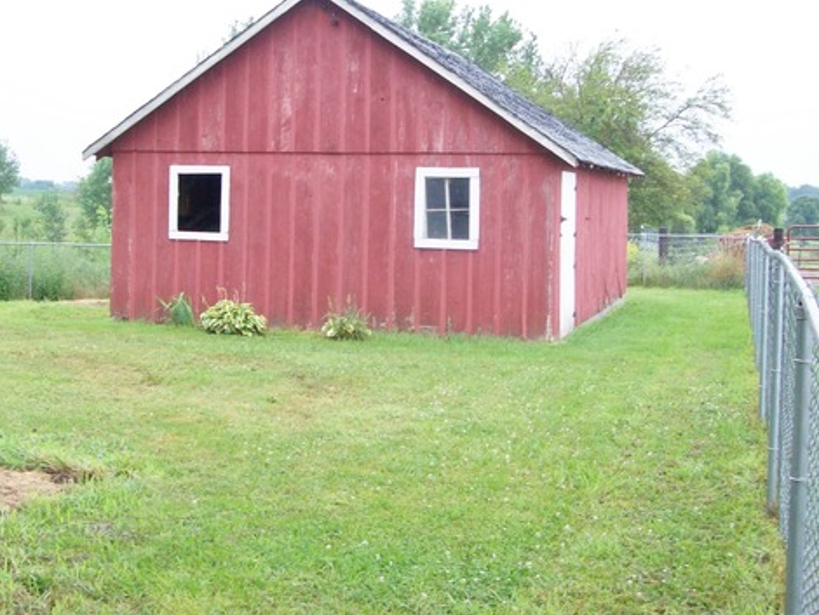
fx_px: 1160
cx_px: 362
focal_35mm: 49
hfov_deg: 38.8
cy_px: 223
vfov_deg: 29.6
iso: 80
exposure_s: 1/181
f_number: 2.7
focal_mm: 6
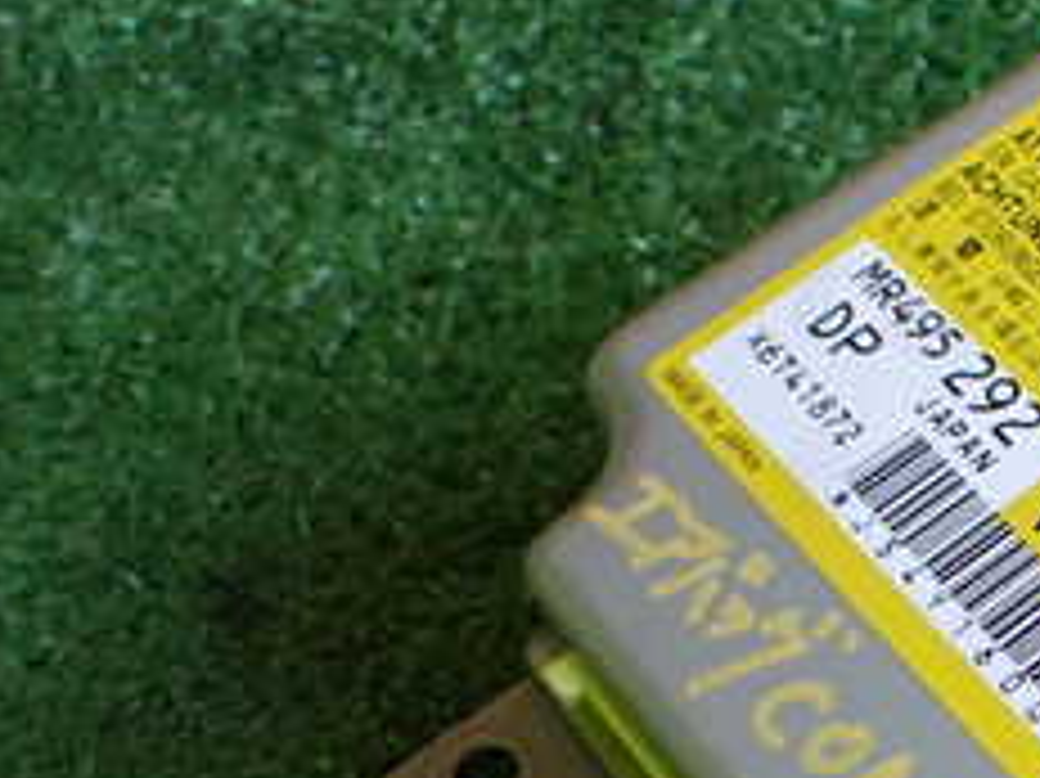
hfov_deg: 22.7
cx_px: 1306
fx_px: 2342
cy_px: 670
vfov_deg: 18.6
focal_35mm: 78
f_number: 2.3
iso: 800
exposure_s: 1/100
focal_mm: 5.4
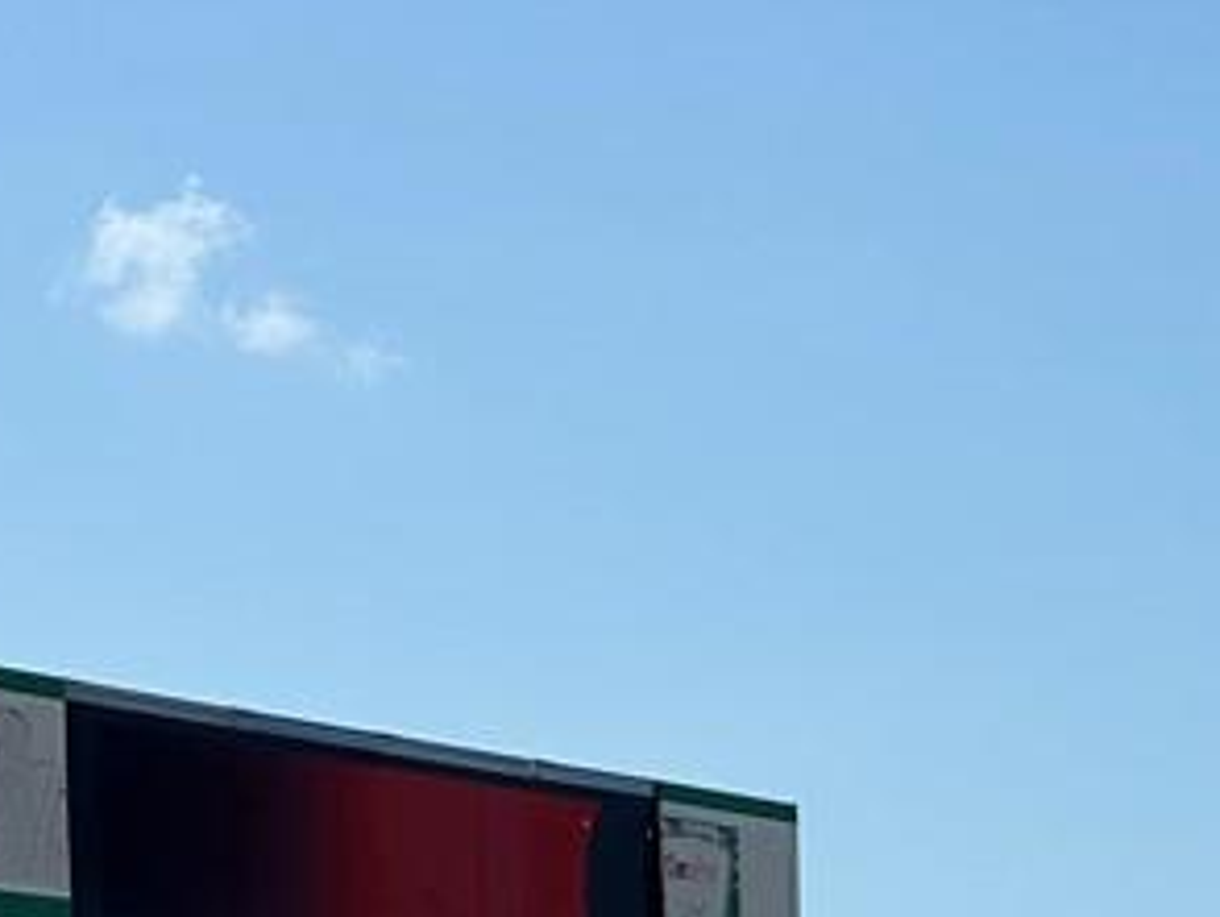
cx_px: 668
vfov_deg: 8.0
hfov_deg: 10.9
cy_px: 1519
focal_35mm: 181
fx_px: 6384
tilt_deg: -1.5
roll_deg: +0.6
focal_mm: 5.96
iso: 40
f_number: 1.6
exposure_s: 1/4082
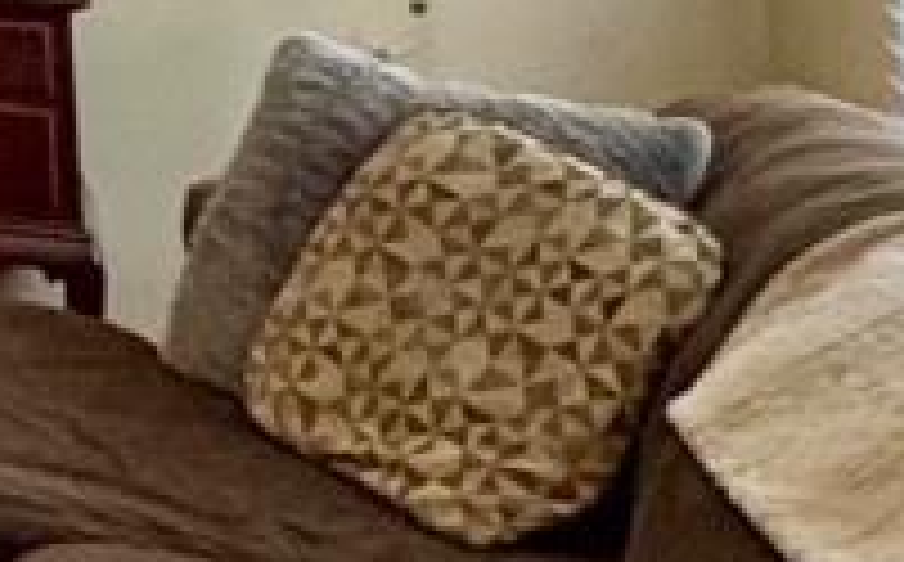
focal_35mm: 111
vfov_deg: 10.3
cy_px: -753
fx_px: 2731
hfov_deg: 12.7
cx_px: -1471
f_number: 2.2
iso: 400
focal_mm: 2.22
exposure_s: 1/60
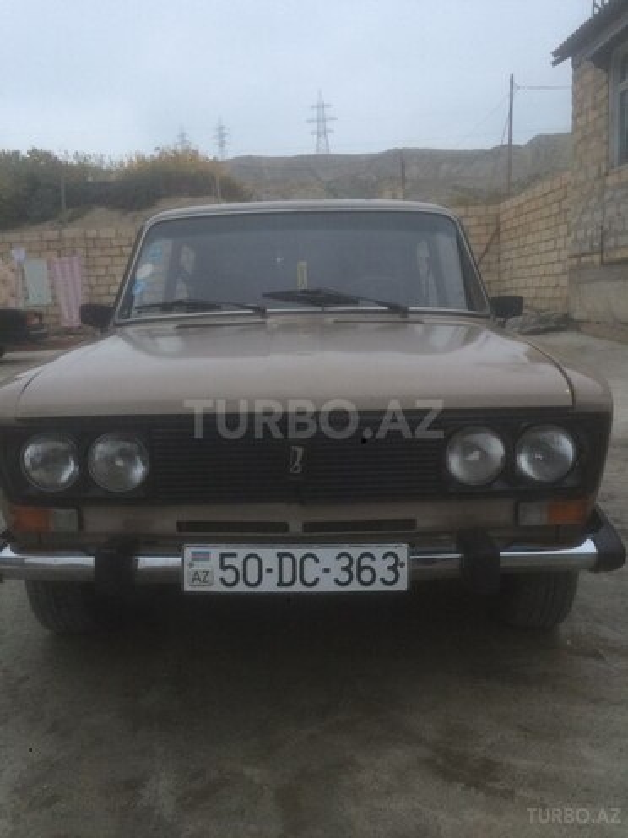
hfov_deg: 48.2
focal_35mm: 29
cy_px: 419
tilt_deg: -7.1
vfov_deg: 61.7
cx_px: 314
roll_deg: +3.6
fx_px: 701
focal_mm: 4.15
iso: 100
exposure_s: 1/33
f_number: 2.2
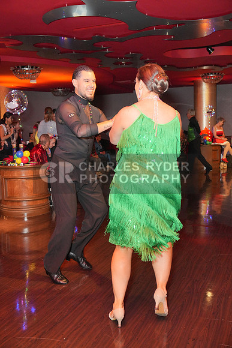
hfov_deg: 35.1
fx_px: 367
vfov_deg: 50.7
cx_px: 116
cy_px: 174
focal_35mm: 38
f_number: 4
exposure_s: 1/200
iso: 4000
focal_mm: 38
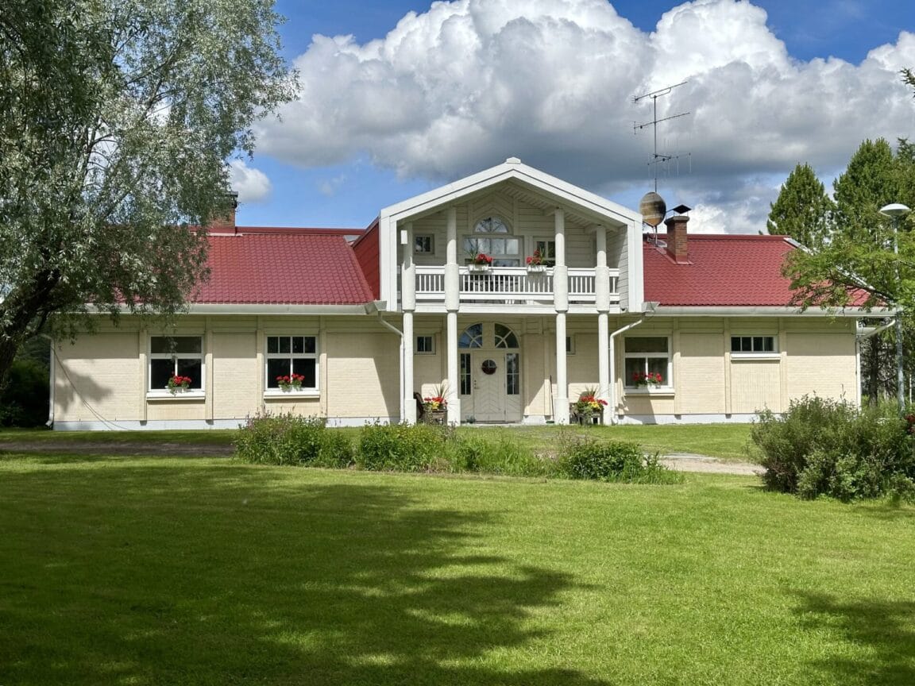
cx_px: 458
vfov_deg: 30.3
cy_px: 343
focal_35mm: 48
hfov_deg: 39.7
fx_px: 1269
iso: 64
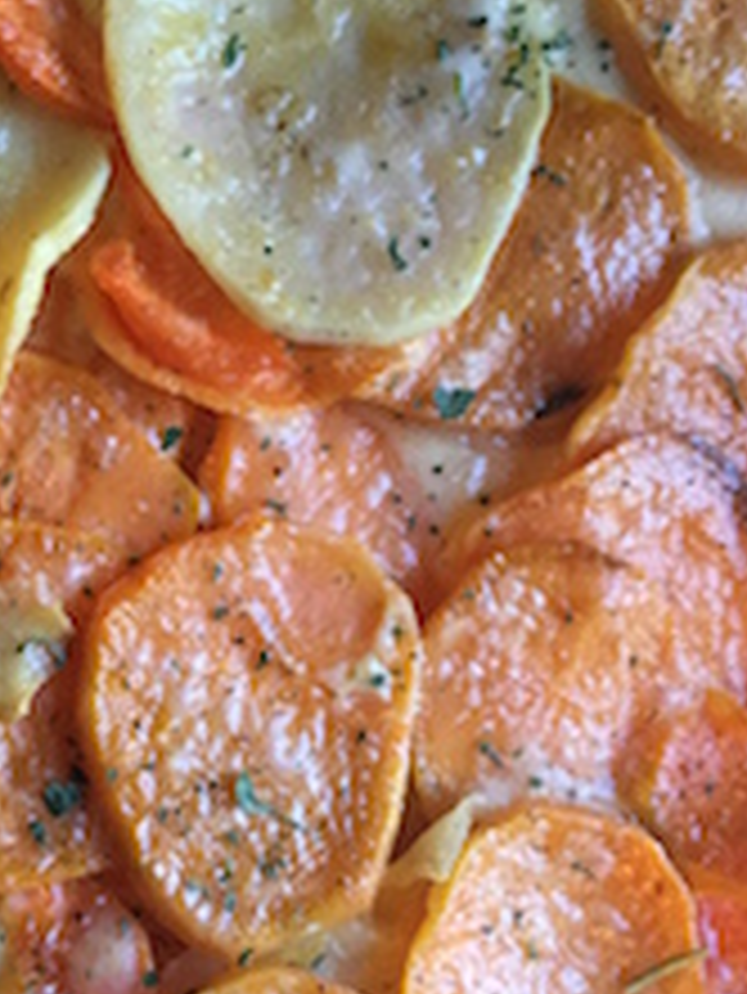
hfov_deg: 25.7
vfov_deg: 34.3
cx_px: 148
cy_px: 445
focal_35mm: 56
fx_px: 1610
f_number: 2.4
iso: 125
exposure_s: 1/30
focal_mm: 3.3
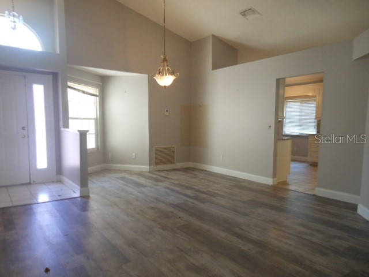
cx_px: 184
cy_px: 138
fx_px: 266
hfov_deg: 69.4
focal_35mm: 25
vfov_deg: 54.9
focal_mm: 4.5
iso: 200
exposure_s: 1/30
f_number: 3.2
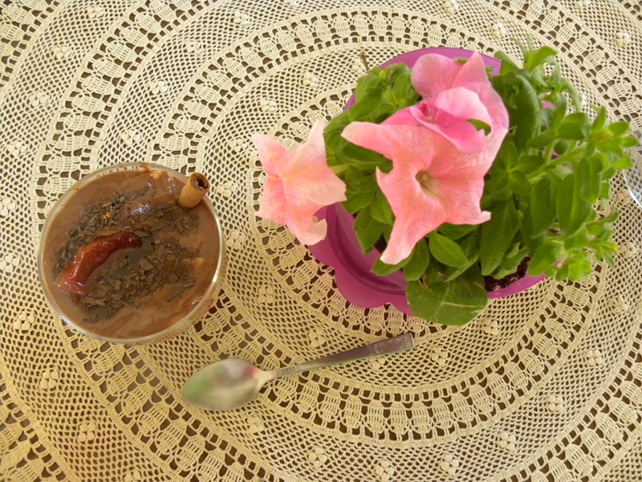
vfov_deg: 48.2
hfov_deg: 61.7
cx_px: 321
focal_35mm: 29
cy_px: 241
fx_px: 538
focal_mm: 5.2
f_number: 2.8
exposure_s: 1/213
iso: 400
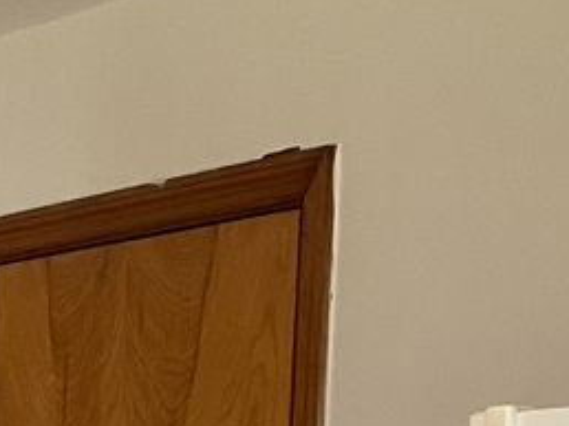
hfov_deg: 11.0
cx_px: -609
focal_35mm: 162
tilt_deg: -11.0
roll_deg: +0.0
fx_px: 2660
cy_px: 1064
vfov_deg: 8.3
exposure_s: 1/60
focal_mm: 3
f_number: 1.8
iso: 50
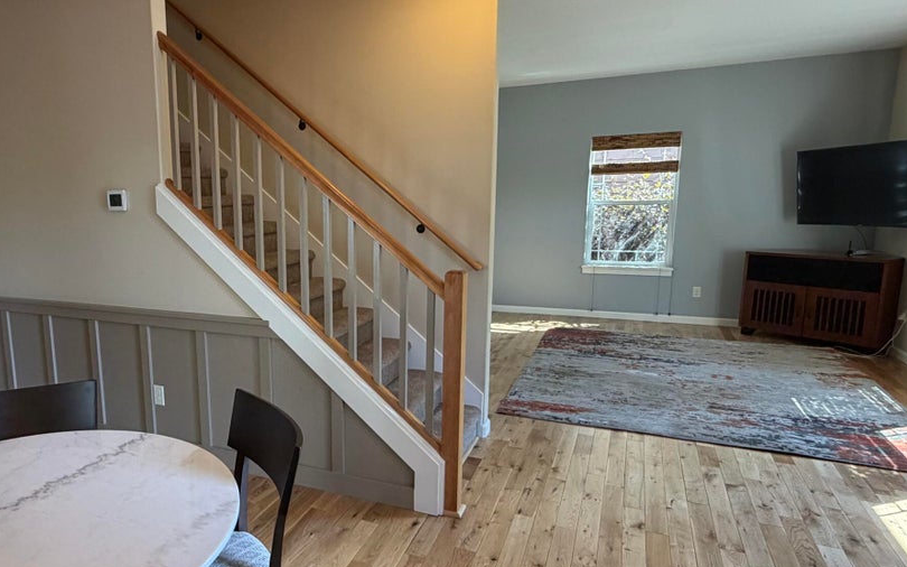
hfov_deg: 70.5
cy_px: 304
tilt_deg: -9.8
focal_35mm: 25
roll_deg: +2.0
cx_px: 305
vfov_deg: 49.2
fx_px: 618
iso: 250
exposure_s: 1/120
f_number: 2.2
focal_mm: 2.22
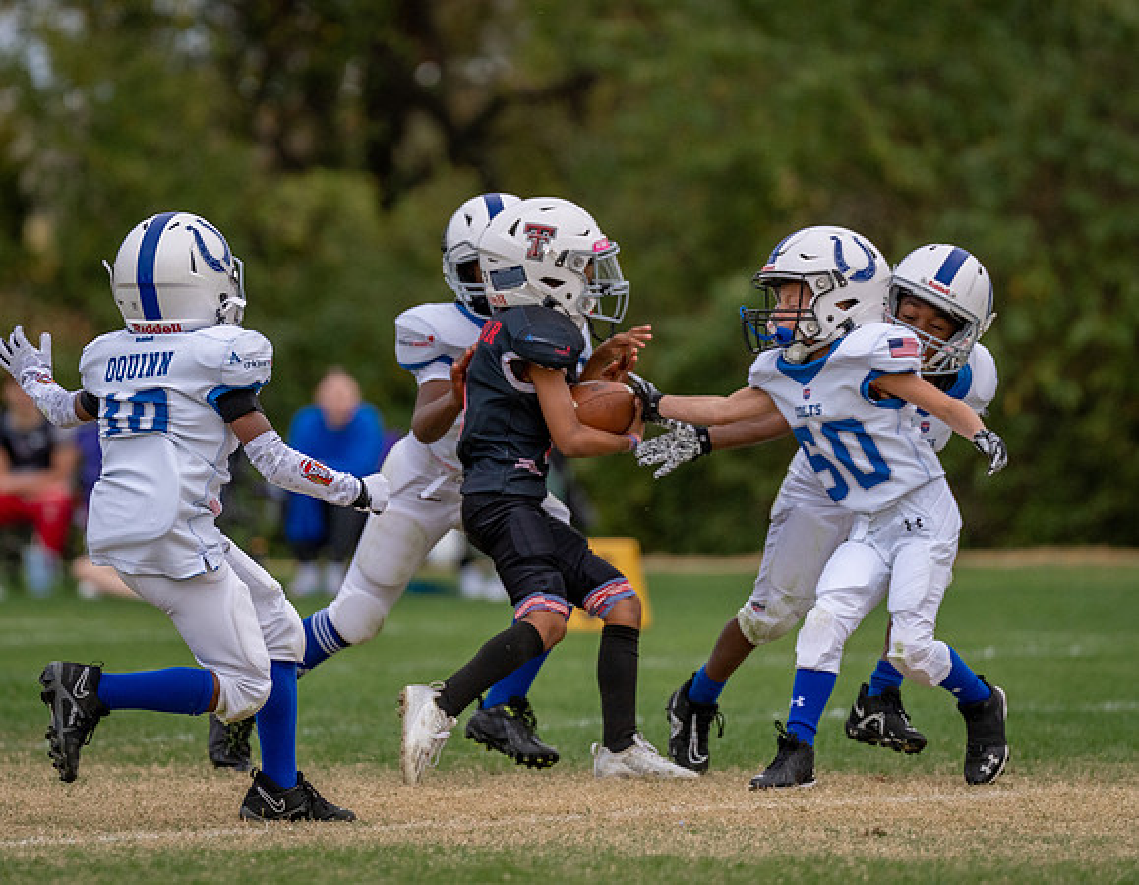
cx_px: 442
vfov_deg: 4.5
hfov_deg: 5.8
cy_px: 340
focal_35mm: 334
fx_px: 11146
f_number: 2.8
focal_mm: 200
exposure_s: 1/1250
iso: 1000
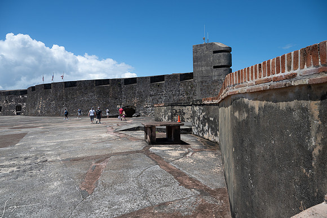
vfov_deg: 53.2
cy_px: 109
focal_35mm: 24
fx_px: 218
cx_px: 164
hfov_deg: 73.7
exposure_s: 1/125
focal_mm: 24
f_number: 8
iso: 80
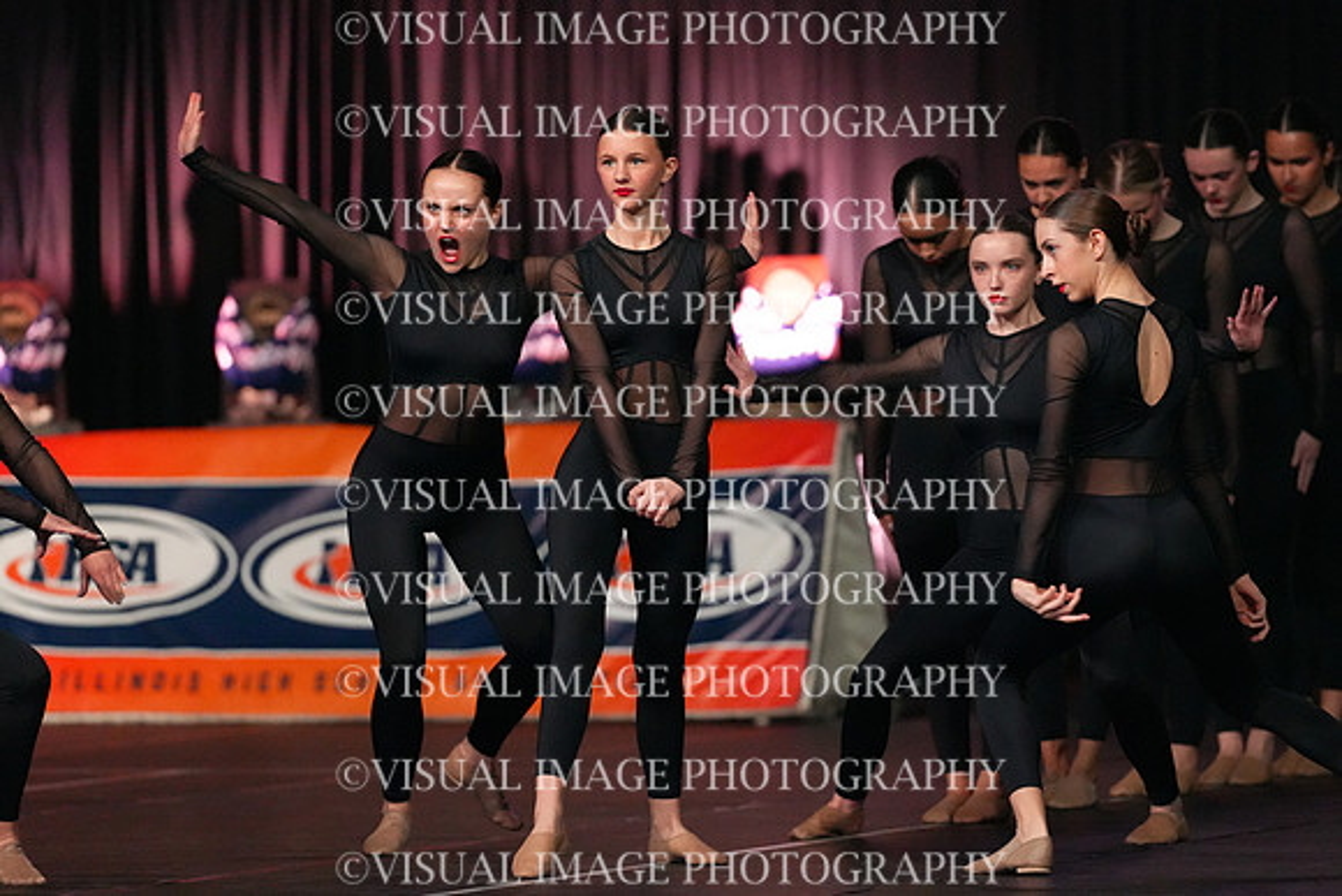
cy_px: 448
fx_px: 11185
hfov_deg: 6.9
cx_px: 671
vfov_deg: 4.6
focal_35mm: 300
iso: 16000
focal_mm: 300
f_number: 3.5
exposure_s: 1/1250
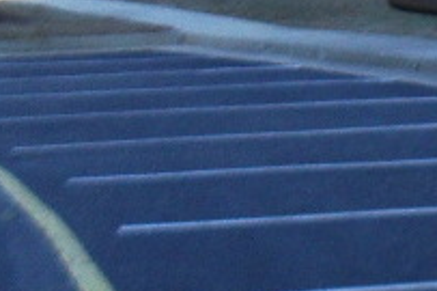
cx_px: 1057
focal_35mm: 184
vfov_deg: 7.5
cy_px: 134
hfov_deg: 9.8
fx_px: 2232
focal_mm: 6.3
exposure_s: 1/250
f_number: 3.2
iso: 100
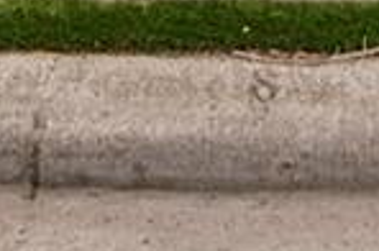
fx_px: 1166
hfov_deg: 18.4
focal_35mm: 111
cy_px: -542
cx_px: 259
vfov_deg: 9.3
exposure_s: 1/200
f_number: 7.1
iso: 320
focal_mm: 16
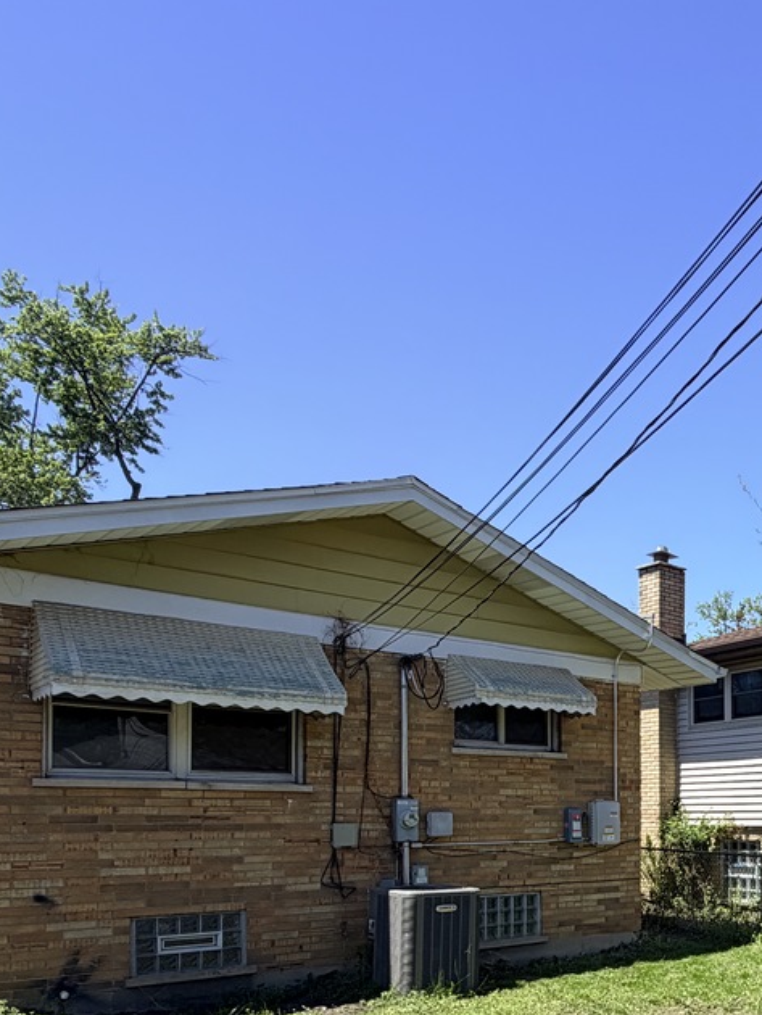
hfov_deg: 38.4
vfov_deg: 53.1
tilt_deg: +0.8
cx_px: 788
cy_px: 810
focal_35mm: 32
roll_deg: +1.6
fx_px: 939
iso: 32
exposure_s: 1/770
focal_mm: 2.22
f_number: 2.2
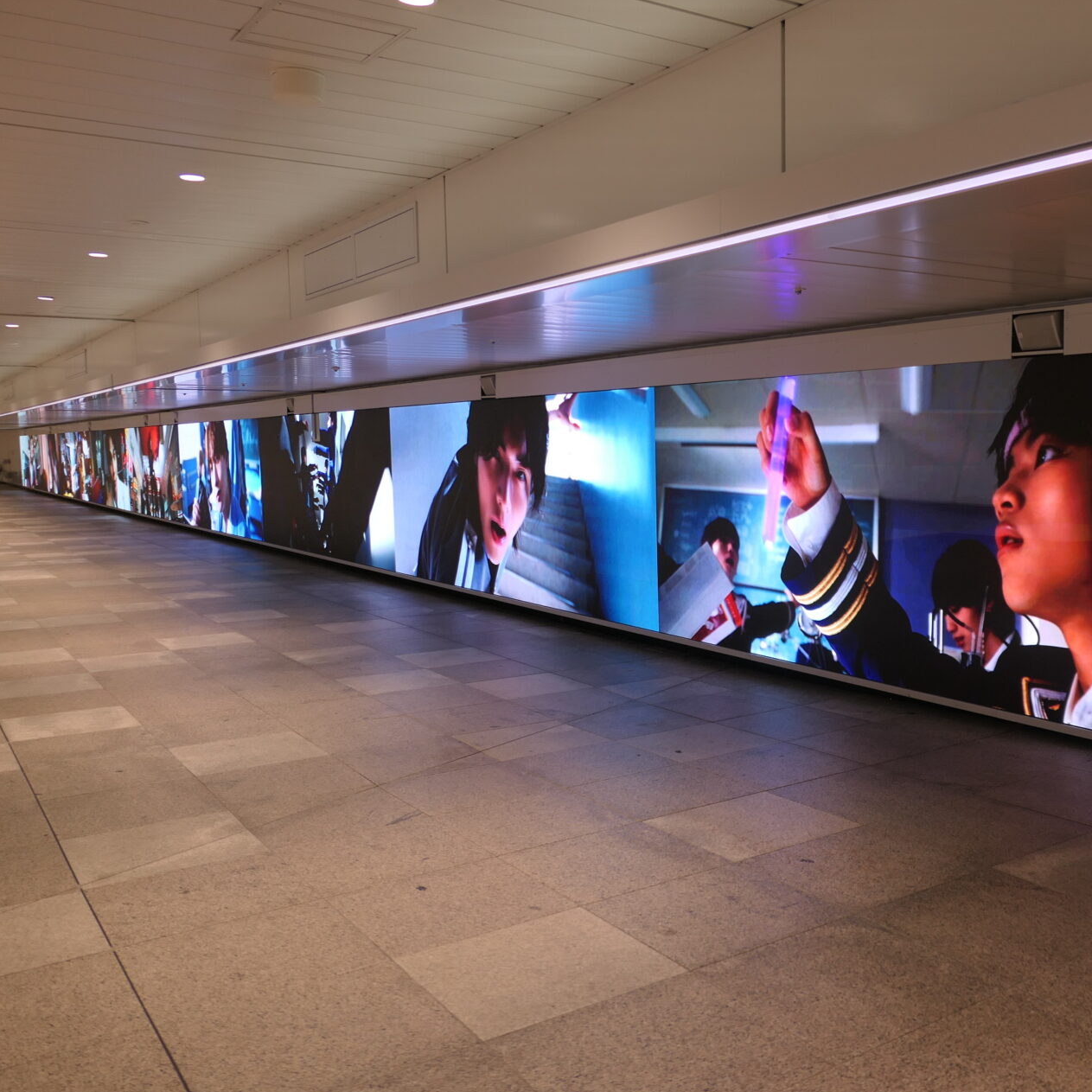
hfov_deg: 51.5
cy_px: 545
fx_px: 1106
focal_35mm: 31
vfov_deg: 52.5
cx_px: 732
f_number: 1.4
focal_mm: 8.8
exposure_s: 1/125
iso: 125
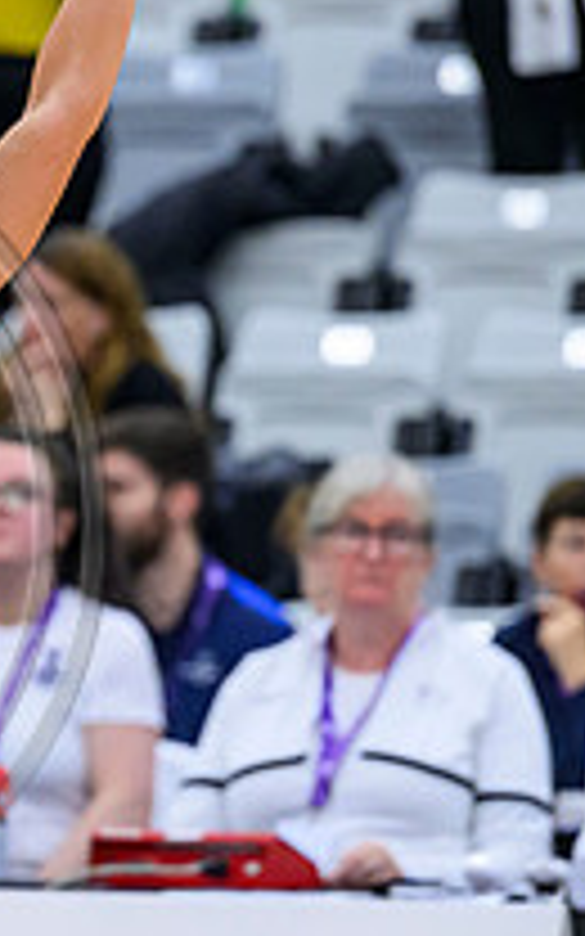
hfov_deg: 2.0
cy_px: 522
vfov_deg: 3.2
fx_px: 16861
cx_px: -243
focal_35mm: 661
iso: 4000
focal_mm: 200
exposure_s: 1/1000
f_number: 3.2
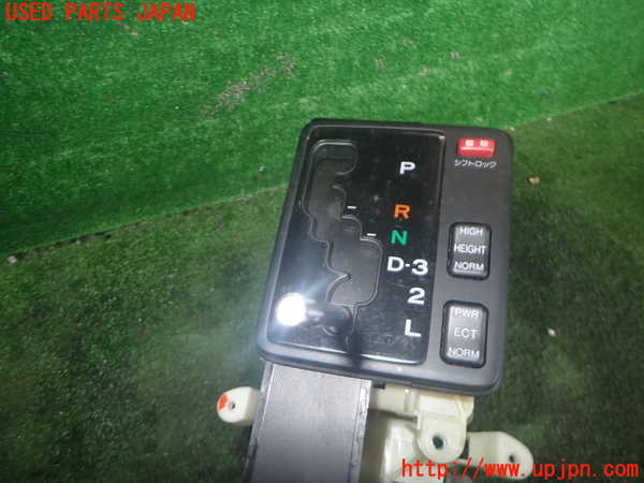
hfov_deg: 69.4
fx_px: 465
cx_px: 322
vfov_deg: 54.9
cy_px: 242
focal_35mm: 25
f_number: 5.6
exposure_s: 1/30
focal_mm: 4.5
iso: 200
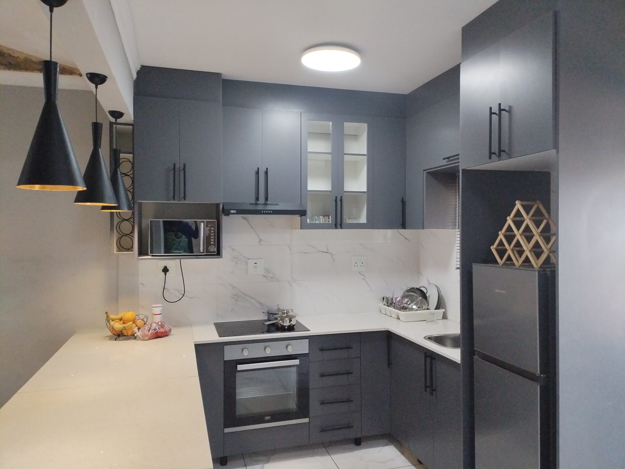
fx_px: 469
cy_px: 234
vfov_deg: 53.1
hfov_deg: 67.3
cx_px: 312
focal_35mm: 26
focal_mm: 4.25
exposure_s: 1/100
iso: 309
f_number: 1.8
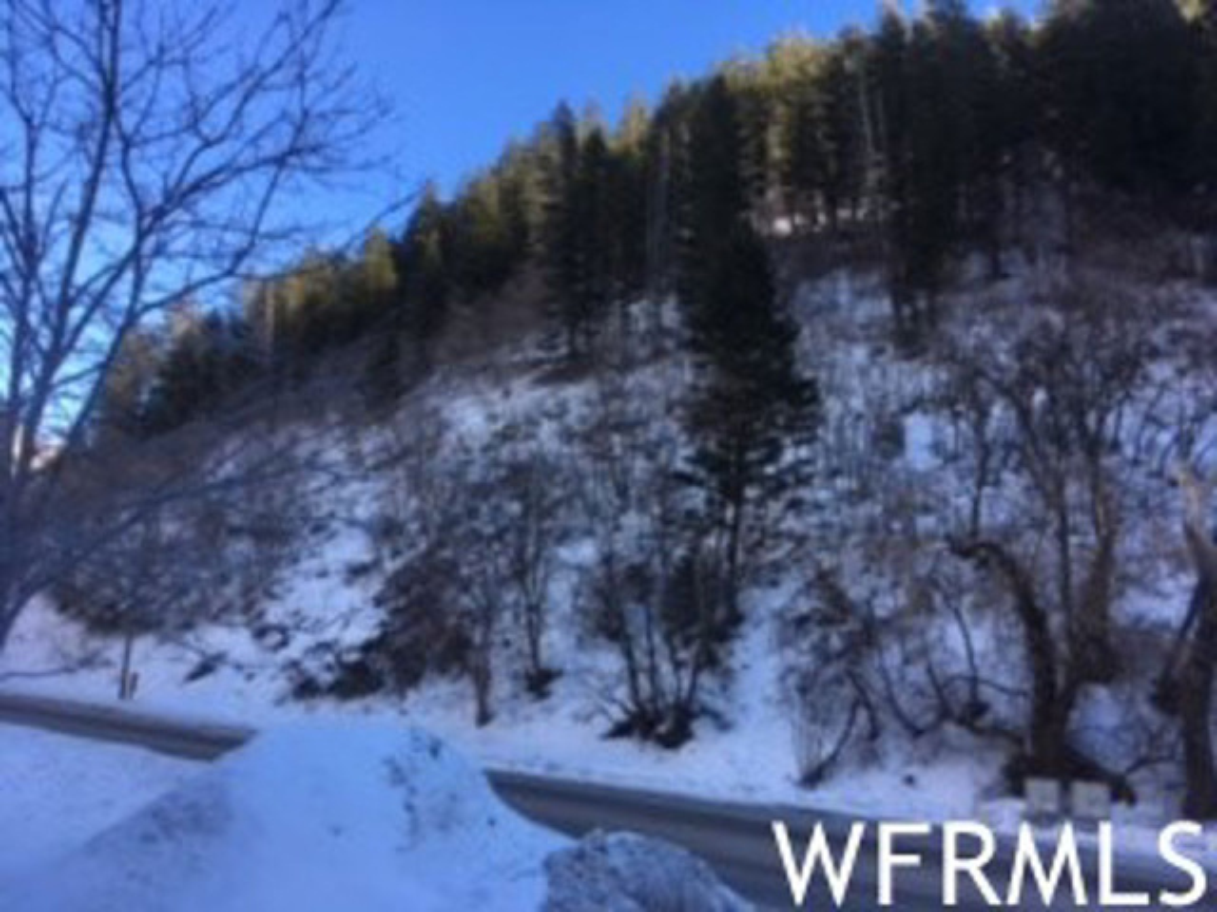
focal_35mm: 29
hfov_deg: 61.7
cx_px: 608
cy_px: 456
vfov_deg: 48.2
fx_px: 1020
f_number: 2.2
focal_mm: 4.15
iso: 25
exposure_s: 1/411
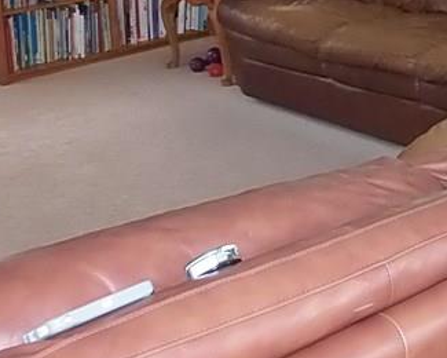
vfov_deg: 17.9
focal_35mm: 80
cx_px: 516
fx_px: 1058
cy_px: -113
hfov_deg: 22.3
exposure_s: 1/30
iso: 250
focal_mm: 4.66
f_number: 3.2
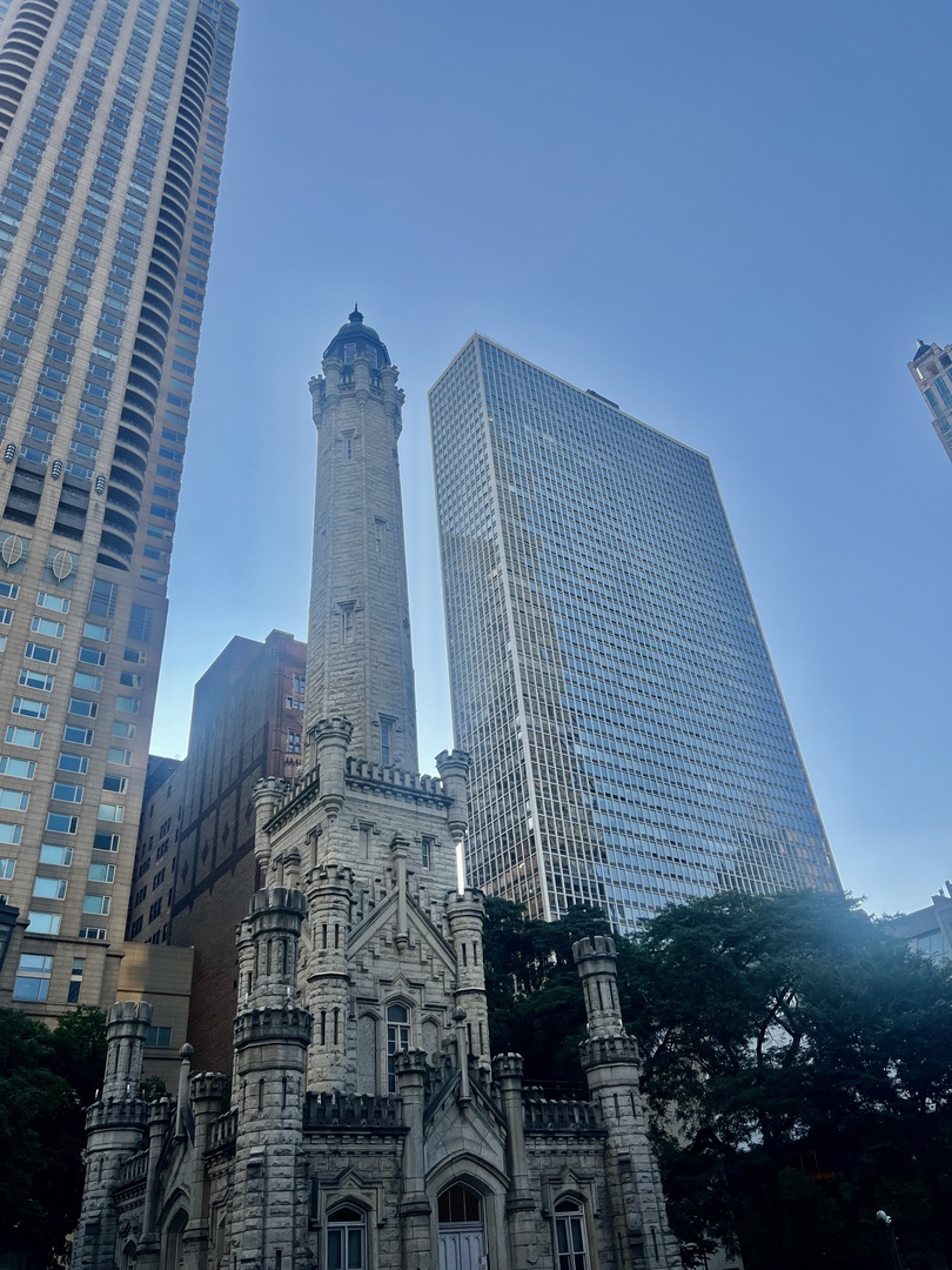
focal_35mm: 26
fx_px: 953
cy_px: 635
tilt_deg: +36.6
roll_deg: +5.8
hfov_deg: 53.1
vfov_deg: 67.3
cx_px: 476
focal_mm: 5.7
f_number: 1.5
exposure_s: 1/2632
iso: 50
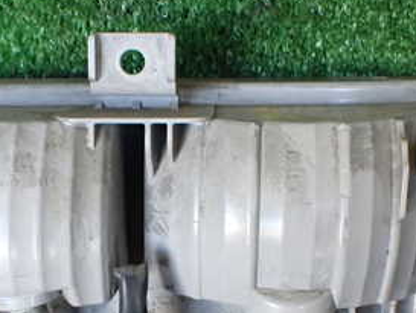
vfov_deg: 22.0
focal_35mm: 66
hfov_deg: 29.2
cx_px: 151
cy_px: 249
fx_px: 794
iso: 500
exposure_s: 1/125
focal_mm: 5.4
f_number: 2.3
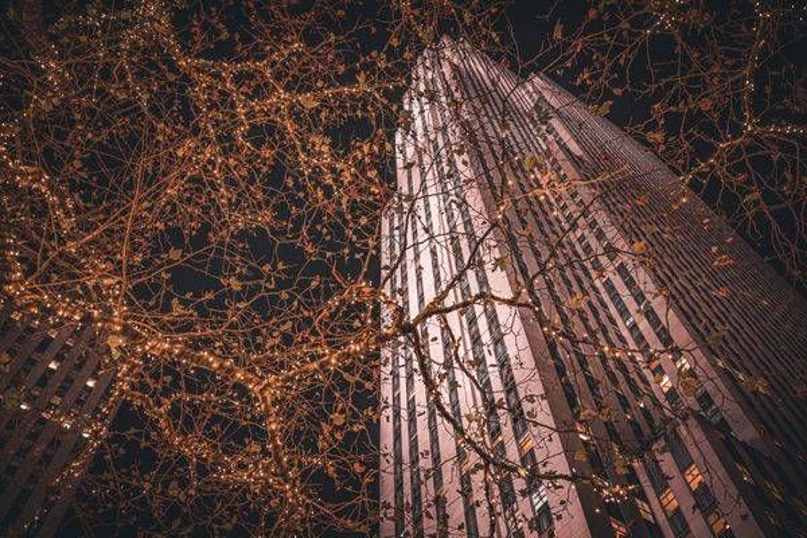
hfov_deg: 54.4
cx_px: 404
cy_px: 269
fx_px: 785
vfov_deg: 37.9
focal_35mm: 35
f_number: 2.8
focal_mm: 35
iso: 1250
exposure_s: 1/125
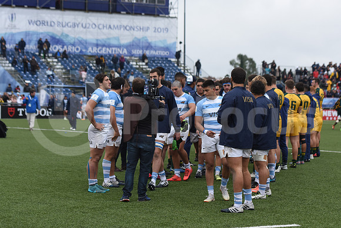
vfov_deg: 16.1
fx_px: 805
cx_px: 170
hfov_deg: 23.9
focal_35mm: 85
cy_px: 114
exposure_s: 1/800
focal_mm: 85
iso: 640
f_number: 4
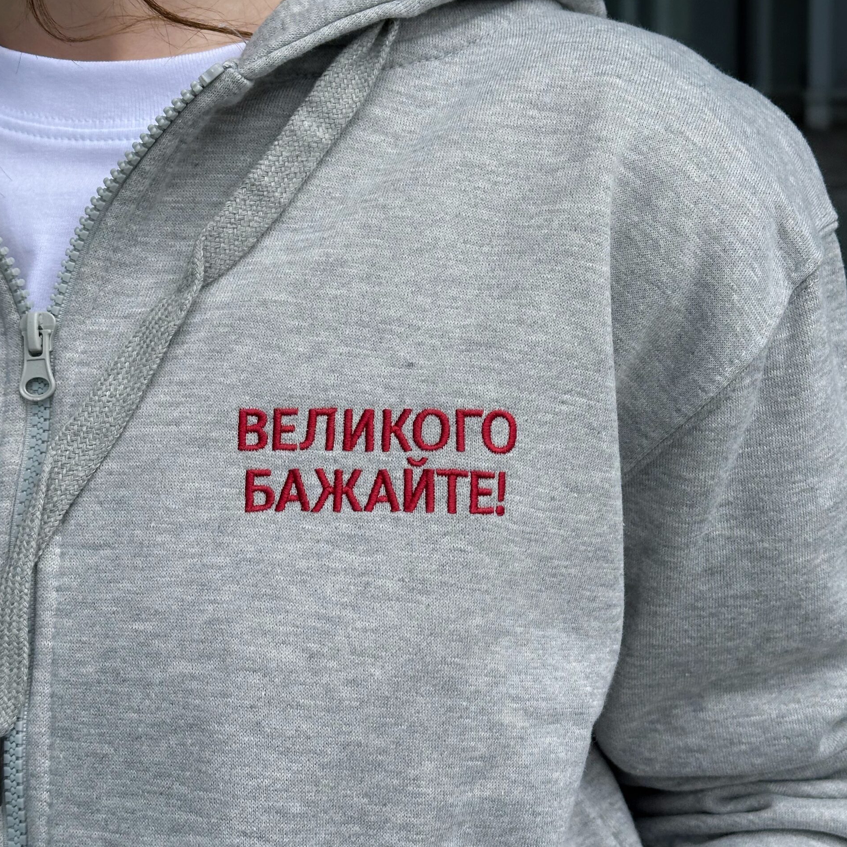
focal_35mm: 57
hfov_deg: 30.0
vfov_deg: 30.0
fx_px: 1578
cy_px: 374
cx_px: 424
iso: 64
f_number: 1.78
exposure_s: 1/2469
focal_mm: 6.86
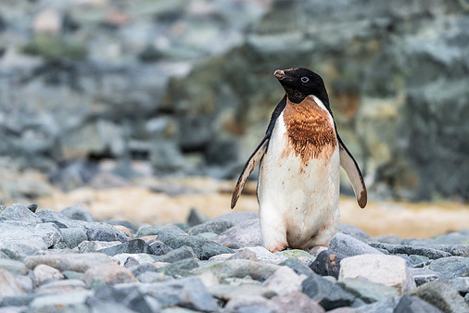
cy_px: 145
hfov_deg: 2.7
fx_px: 9789
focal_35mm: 751
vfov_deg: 1.8
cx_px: 238
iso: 1250
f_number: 6.3
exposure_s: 1/2000
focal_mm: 600
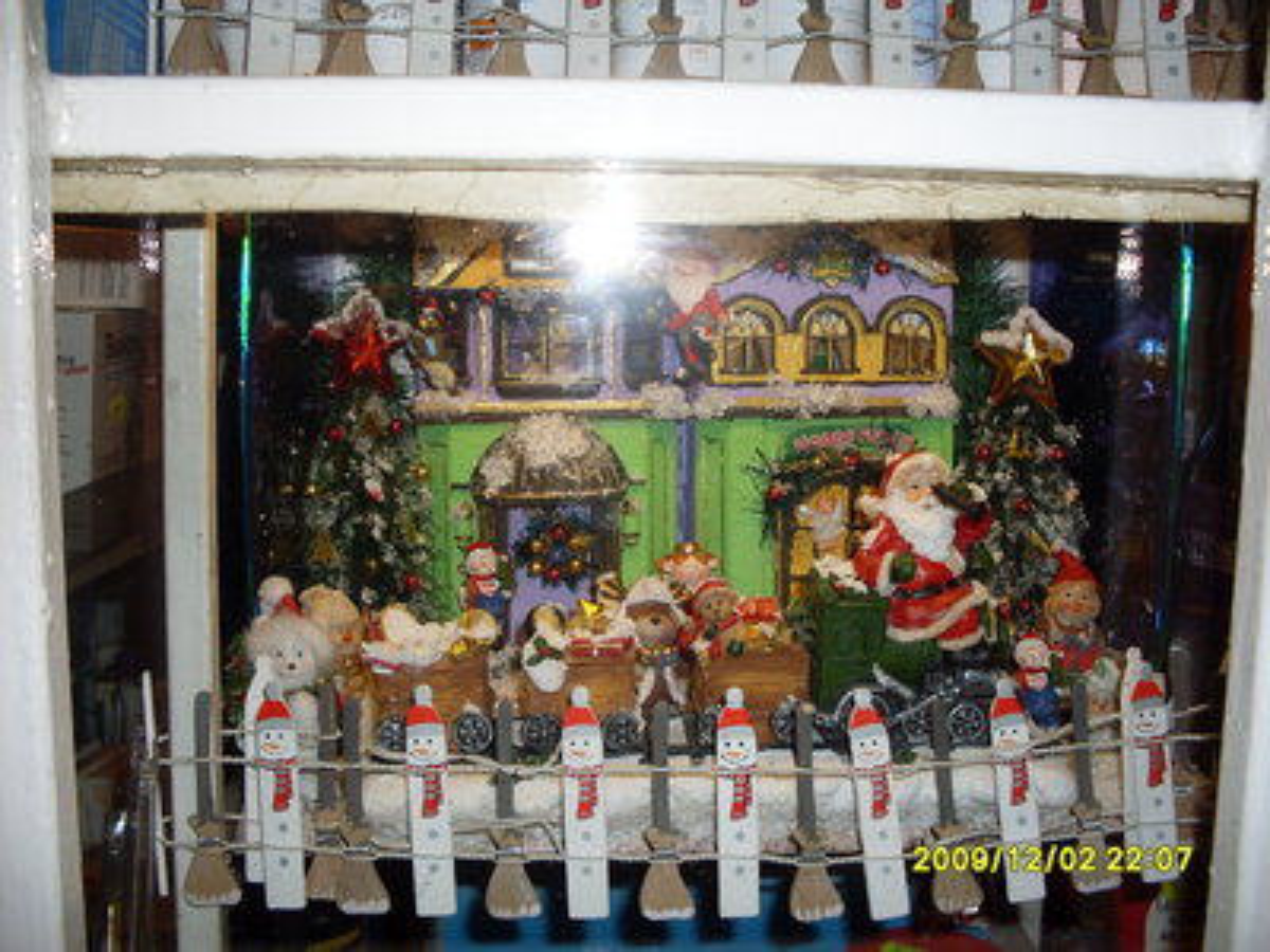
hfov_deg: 49.0
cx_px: 635
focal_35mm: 38
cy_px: 476
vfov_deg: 37.7
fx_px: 1394
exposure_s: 1/45
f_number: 2.8
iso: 100
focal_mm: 6.3
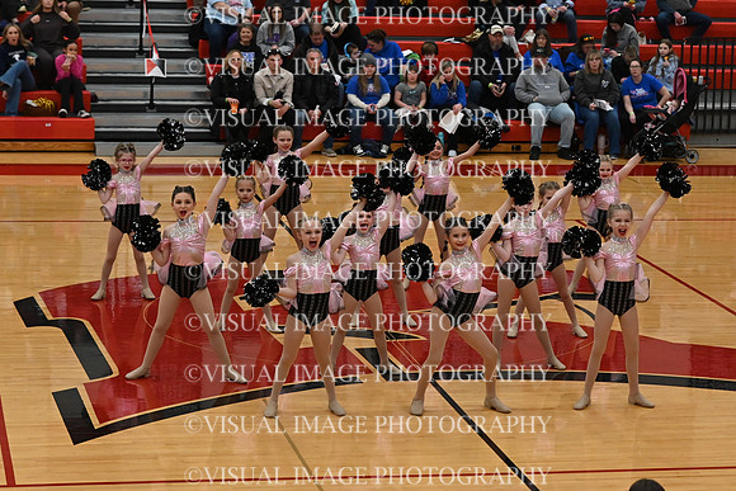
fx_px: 2147
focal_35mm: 105
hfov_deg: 19.5
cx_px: 368
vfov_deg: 13.0
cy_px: 246
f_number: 4
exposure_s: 1/400
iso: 5000
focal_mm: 70
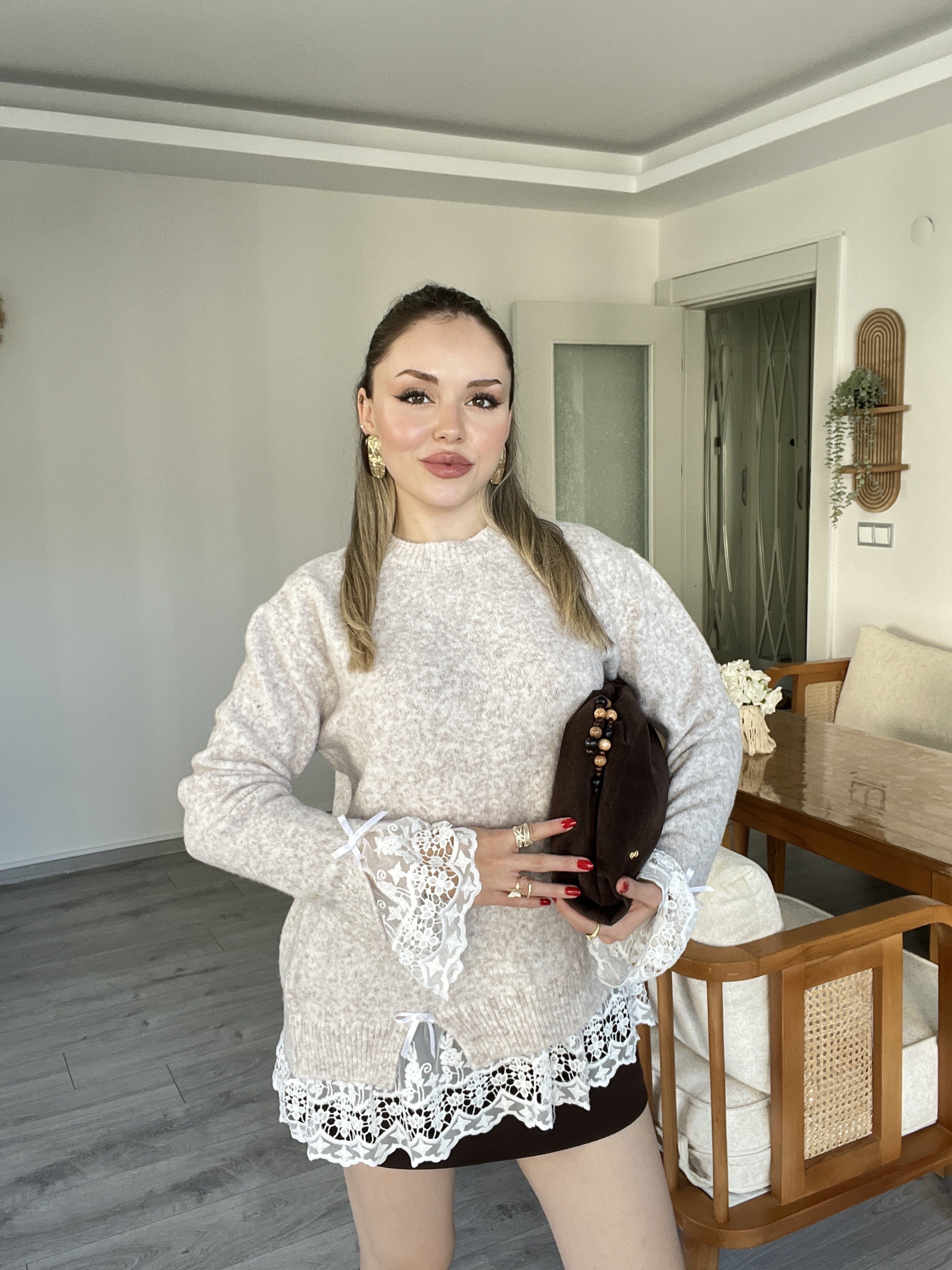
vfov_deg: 60.0
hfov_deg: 46.8
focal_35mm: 30
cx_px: 476
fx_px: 1100
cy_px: 635
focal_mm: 2.71
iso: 100
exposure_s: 1/100
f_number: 2.2
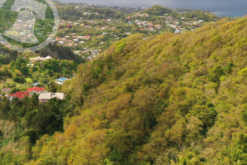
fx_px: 364
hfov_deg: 35.4
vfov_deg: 25.1
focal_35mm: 53
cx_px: 25
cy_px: 33
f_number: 3.2
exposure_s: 1/40
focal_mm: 10.26
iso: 100
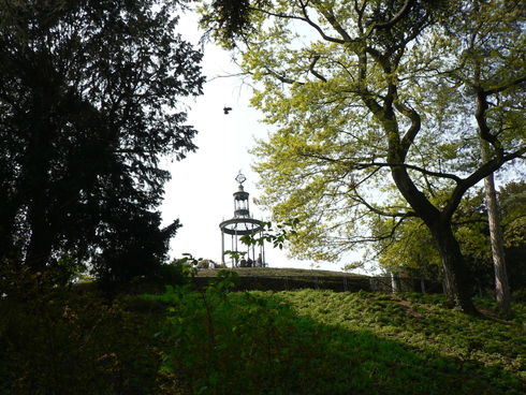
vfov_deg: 36.8
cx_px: 263
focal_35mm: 39
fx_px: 593
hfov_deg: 47.8
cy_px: 198
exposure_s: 1/320
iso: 64
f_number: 4
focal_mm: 6.6
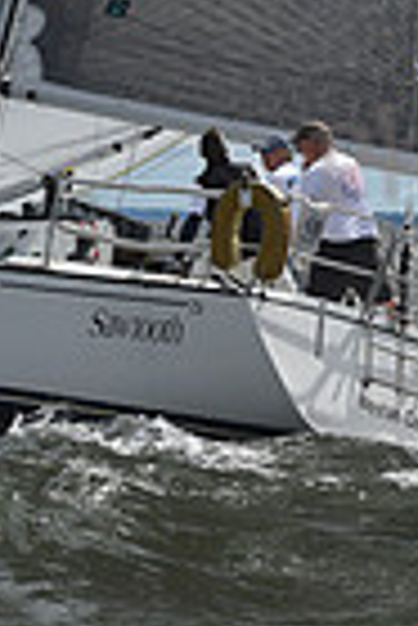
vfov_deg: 6.9
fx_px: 5073
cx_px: 79
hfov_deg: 4.7
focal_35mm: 292
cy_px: -527
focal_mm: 70
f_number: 11
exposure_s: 1/800
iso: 250
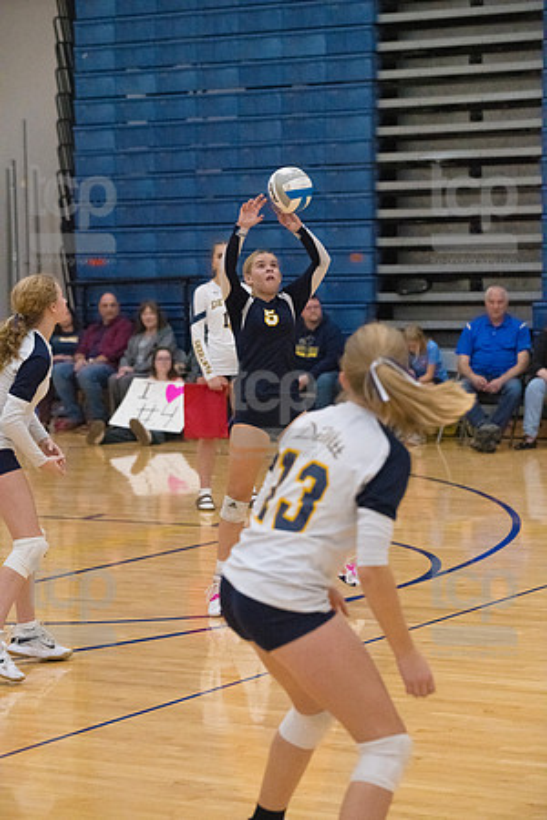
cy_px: 410
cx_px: 274
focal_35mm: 102
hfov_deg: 13.4
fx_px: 2325
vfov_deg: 20.0
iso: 8000
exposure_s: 1/1600
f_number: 4
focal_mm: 102
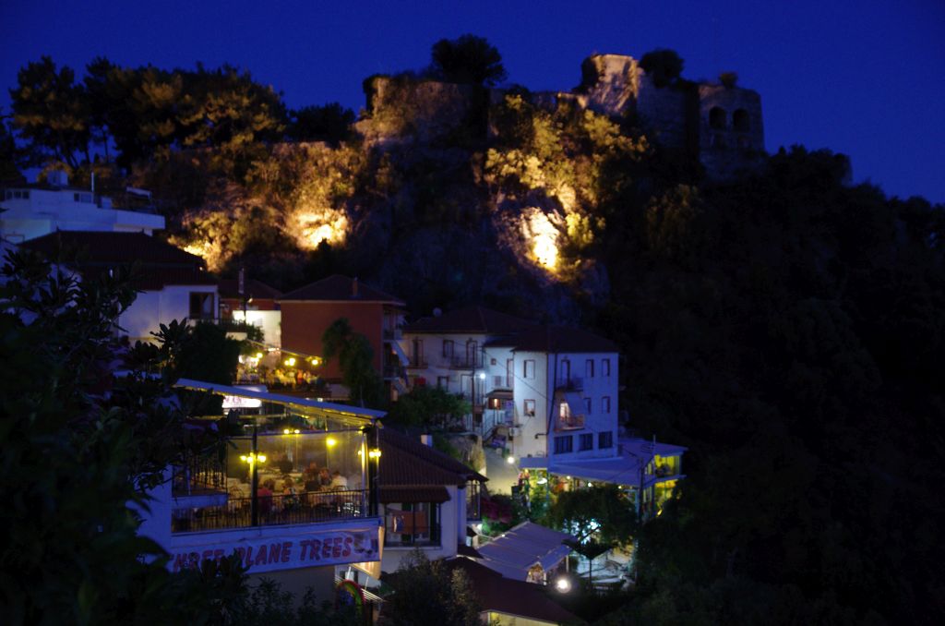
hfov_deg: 40.0
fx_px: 1297
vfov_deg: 27.1
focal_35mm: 50
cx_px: 472
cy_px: 313
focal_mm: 33
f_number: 2.8
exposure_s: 1/10
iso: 1600
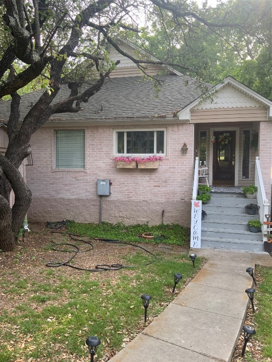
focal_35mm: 29
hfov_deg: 48.2
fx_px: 304
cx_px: 136
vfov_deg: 61.7
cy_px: 181
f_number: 1.8
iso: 16
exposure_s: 1/214
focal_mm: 3
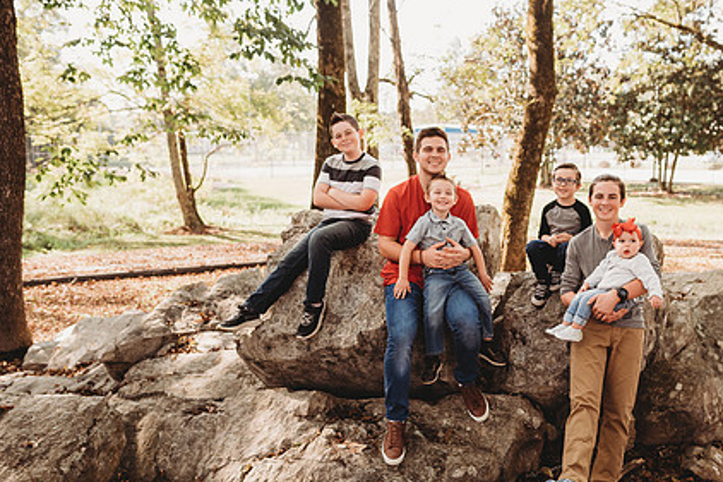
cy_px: 253
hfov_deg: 56.2
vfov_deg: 39.9
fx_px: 662
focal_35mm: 33
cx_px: 475
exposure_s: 1/250
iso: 250
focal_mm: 24
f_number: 3.2
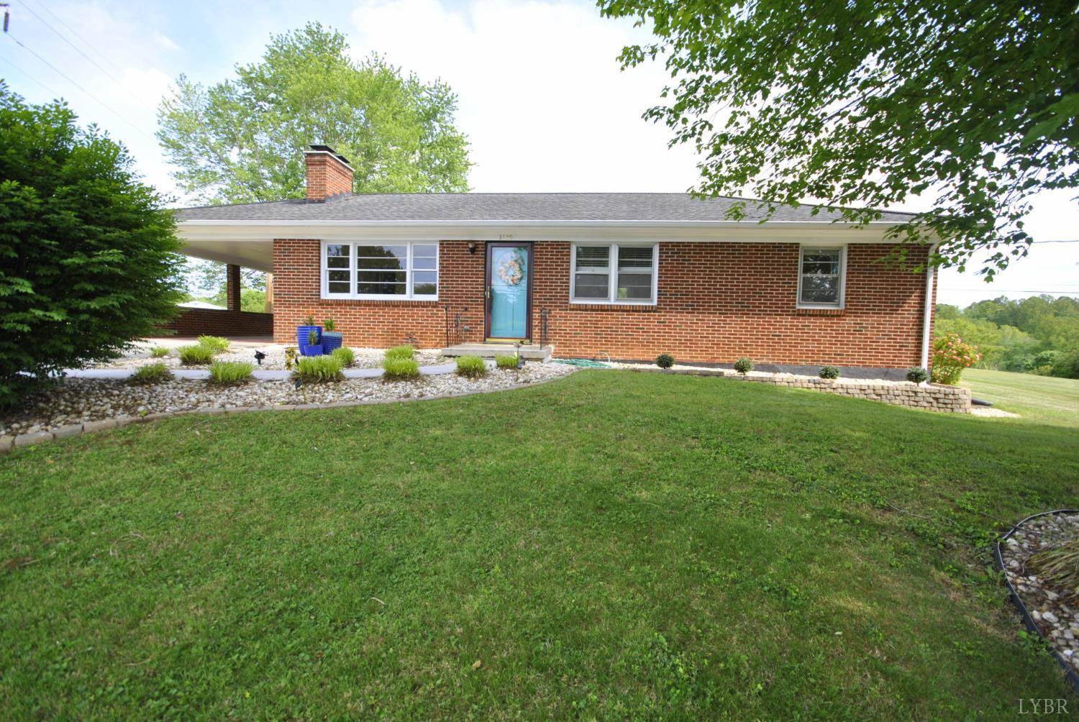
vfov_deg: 77.5
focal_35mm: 15
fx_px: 450
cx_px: 540
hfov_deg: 100.3
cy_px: 361
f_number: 5.6
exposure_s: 1/125
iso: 100
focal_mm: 10
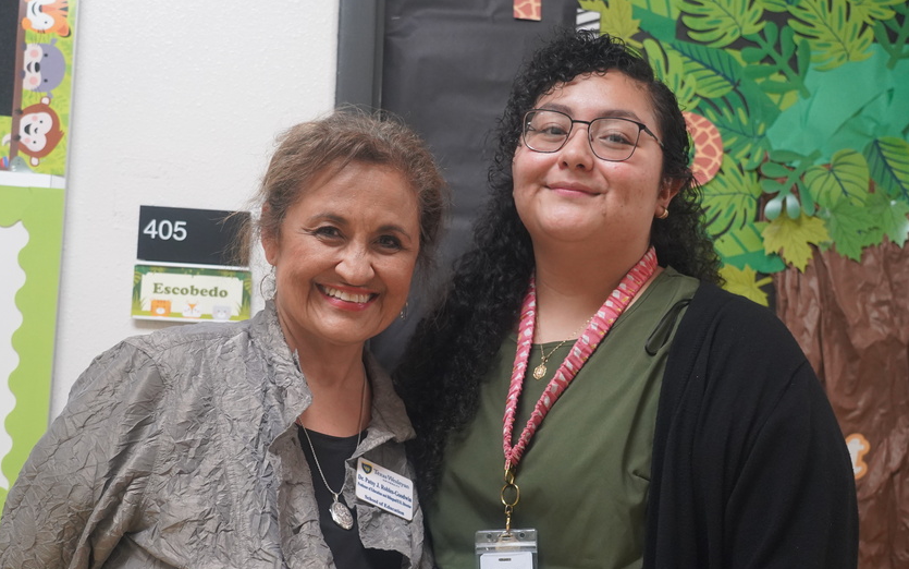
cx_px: 426
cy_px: 353
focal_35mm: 45
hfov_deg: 44.3
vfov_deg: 28.5
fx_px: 1115
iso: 3200
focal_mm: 36
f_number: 4
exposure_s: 1/160
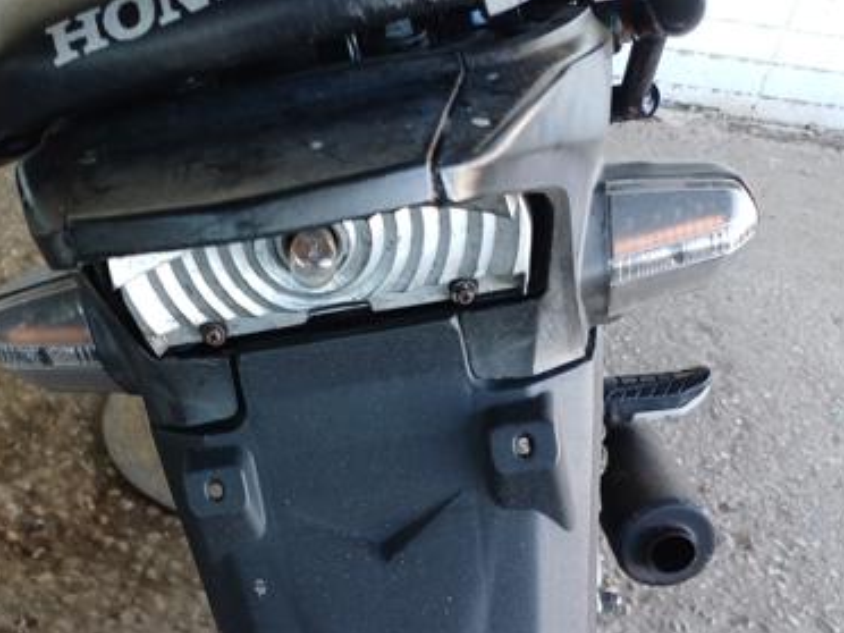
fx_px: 1048
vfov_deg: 32.7
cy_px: 506
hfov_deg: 43.5
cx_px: 313
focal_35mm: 43
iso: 80
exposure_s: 1/50
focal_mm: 4.65
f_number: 1.8
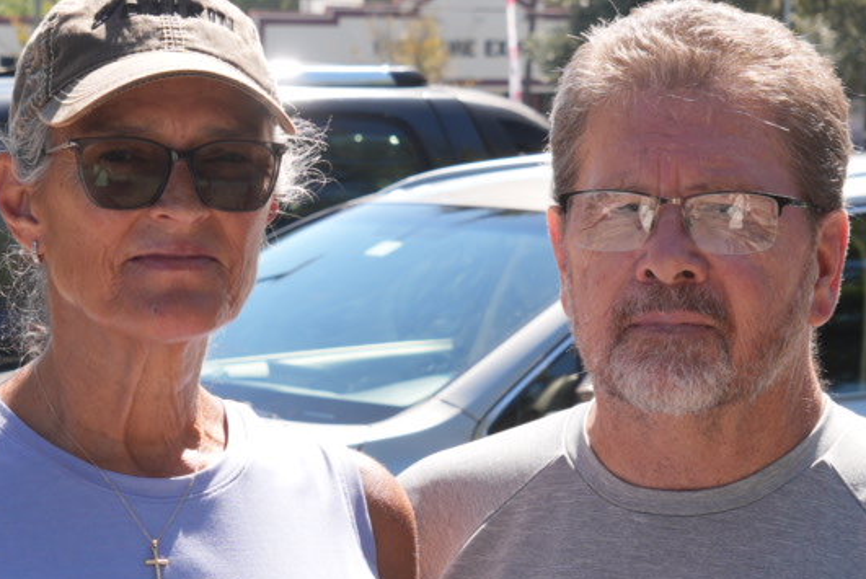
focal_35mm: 146
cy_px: 385
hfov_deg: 13.9
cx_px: 72
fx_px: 3515
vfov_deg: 9.4
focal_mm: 32
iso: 100
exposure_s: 1/200
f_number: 5.6
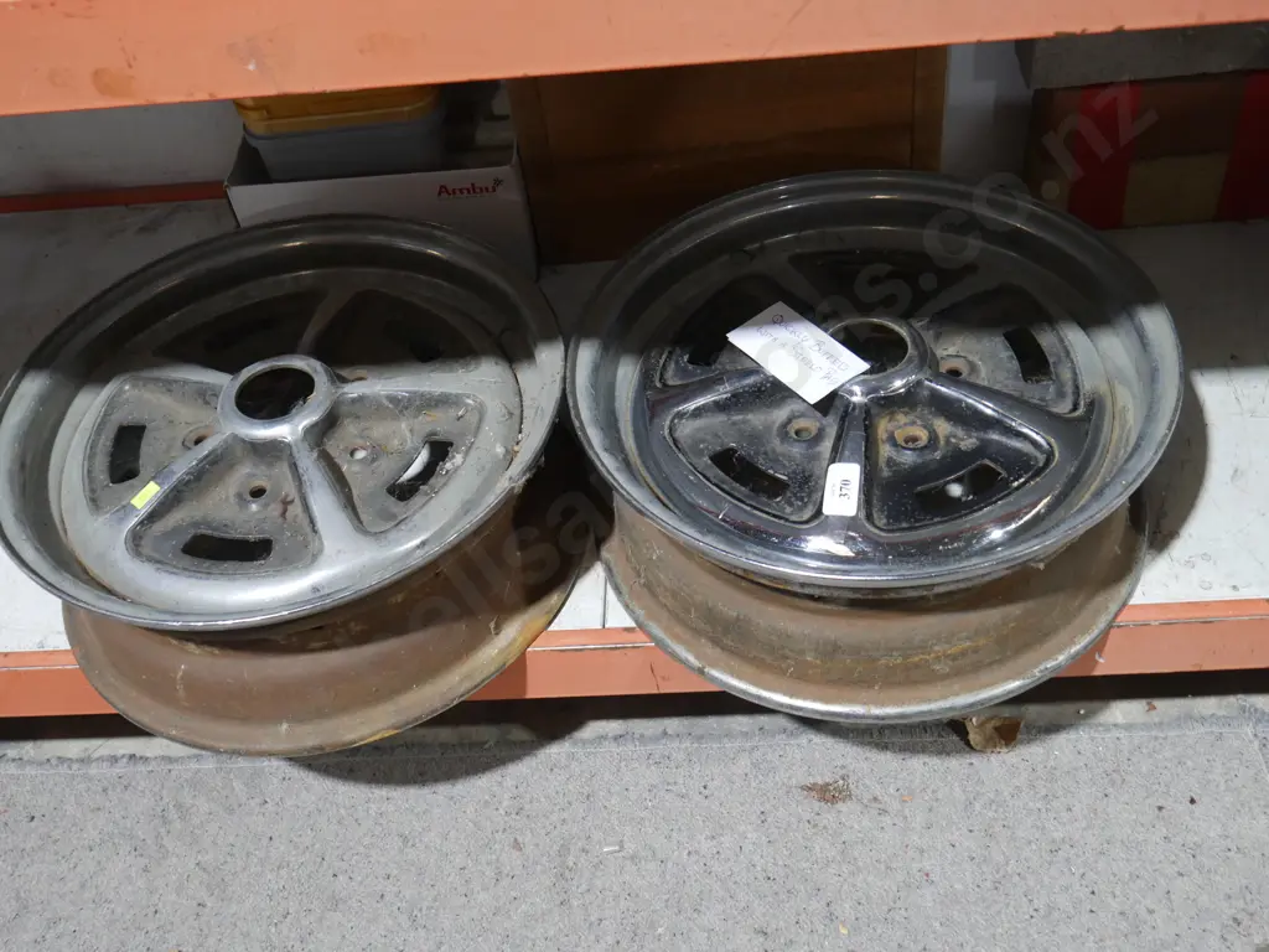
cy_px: 476
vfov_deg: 36.0
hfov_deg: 46.8
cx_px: 634
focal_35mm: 40
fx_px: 1466
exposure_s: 1/60
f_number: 4.4
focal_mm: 20
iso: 1000
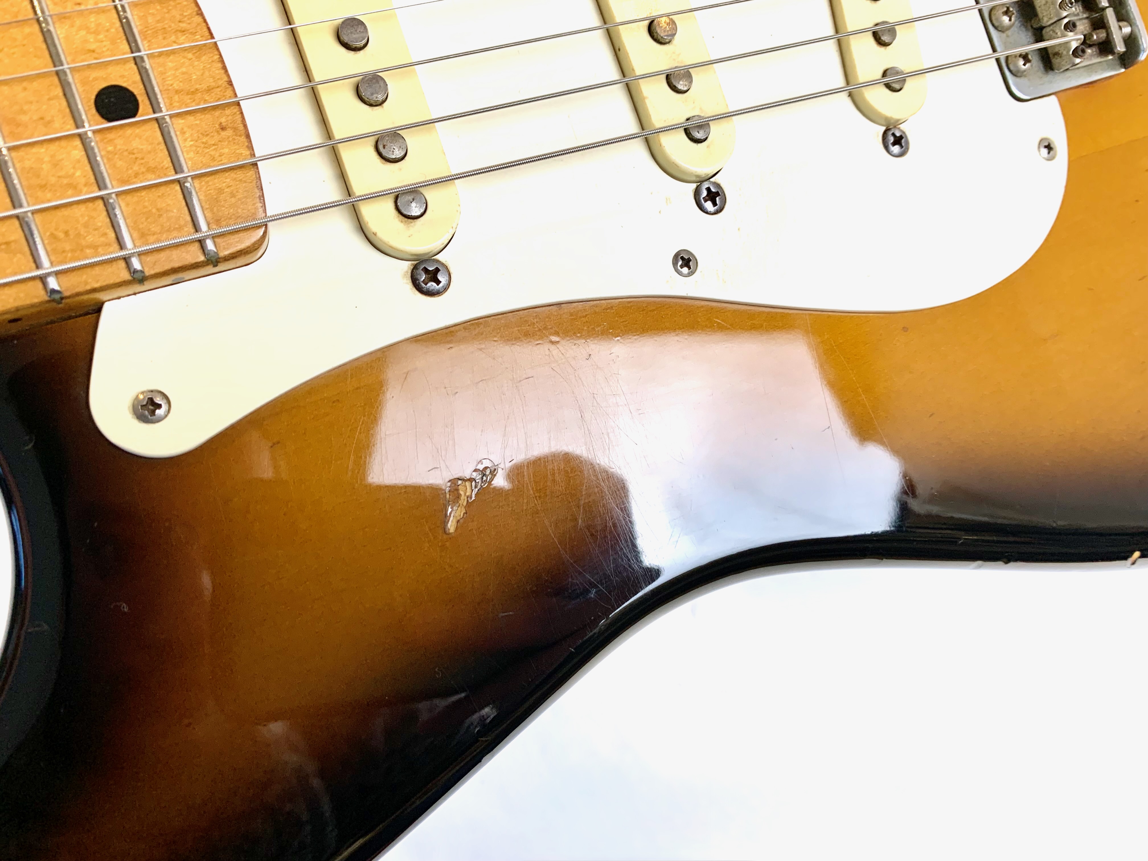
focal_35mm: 26
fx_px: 862
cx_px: 574
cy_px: 430
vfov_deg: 53.1
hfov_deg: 67.3
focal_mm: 4.25
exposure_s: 1/100
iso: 80
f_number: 1.8
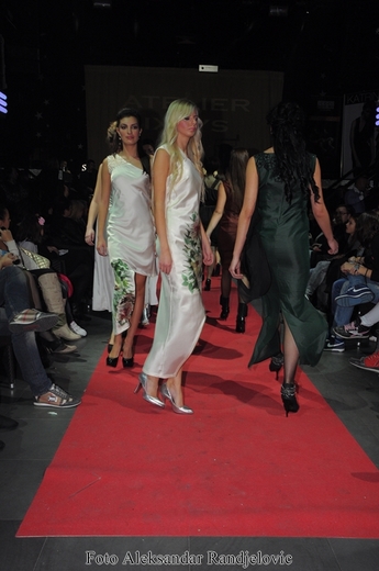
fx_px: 570
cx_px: 190
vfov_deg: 53.2
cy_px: 286
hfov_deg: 36.8
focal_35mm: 36
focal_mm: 24
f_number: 7.1
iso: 500
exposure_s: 1/60
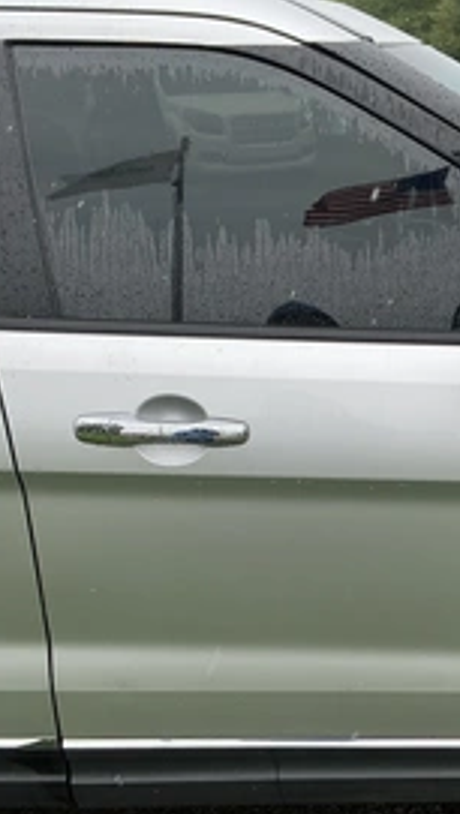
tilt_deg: -20.3
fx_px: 973
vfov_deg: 45.4
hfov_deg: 26.4
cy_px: 448
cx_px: 319
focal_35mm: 45
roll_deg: -1.4
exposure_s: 1/482
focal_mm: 3
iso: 25
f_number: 1.8
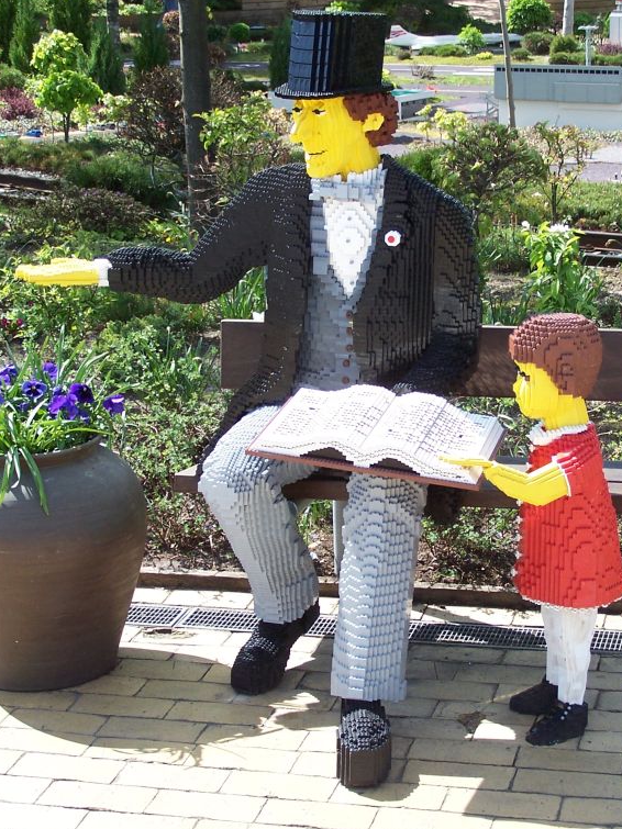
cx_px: 374
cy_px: 406
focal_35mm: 80
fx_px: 1917
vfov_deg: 24.4
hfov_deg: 18.4
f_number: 3.1
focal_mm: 9.8
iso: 80
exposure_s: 1/500
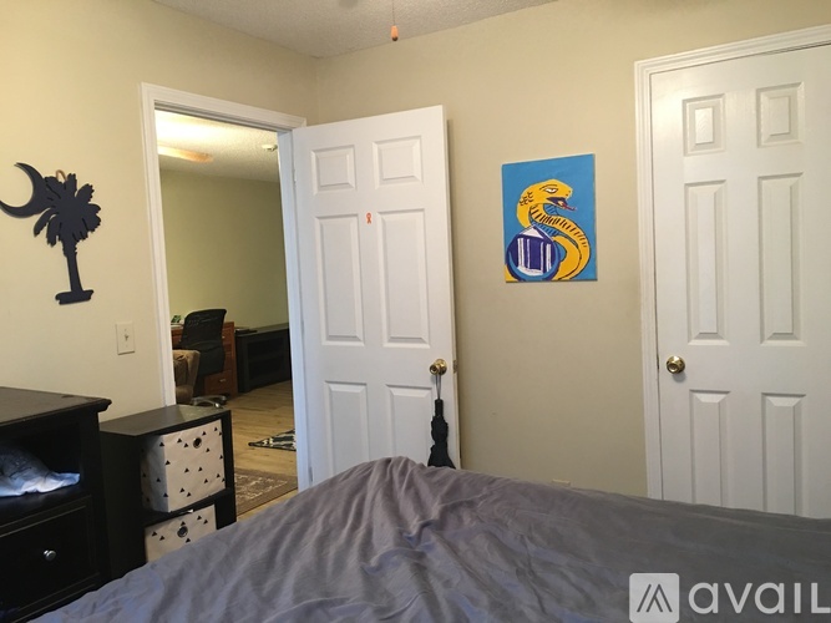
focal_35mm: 29
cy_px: 312
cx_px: 416
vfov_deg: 48.2
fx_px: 696
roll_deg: +2.8
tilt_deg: -3.9
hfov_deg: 61.7
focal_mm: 4.15
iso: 80
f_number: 2.2
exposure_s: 1/10
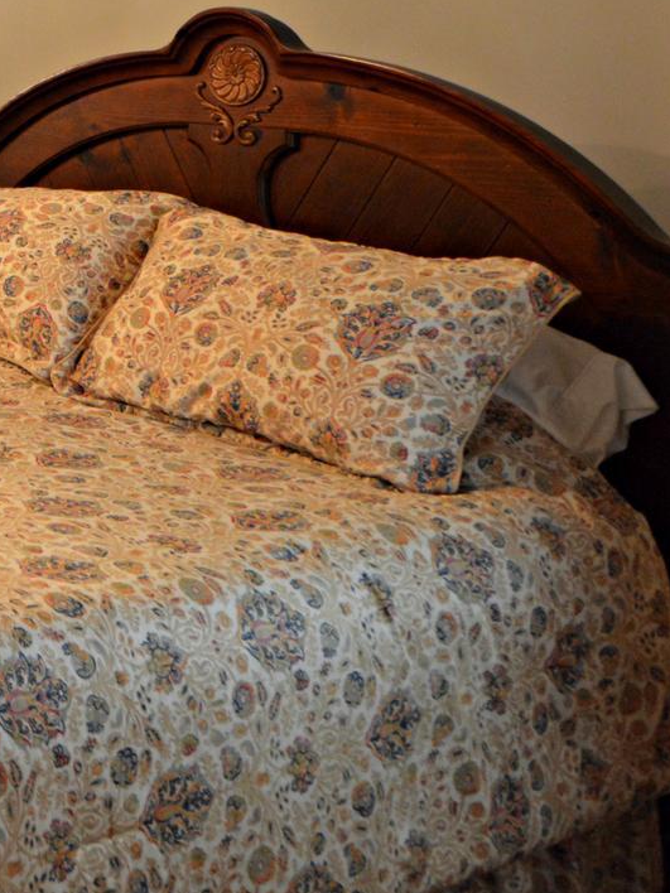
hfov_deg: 19.3
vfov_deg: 36.1
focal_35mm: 50
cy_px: 105
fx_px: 1290
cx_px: -619
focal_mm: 12
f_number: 3.8
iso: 800
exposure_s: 1/20
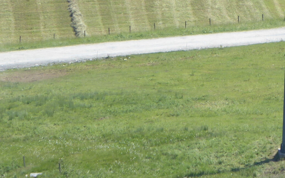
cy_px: -47
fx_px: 5585
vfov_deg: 1.8
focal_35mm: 719
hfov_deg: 2.9
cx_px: 264
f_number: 5.6
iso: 80
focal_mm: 47.5
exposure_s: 1/160
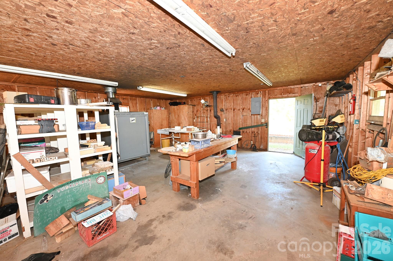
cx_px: 196
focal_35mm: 14
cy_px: 130
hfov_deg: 104.3
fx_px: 153
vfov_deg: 81.1
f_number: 4
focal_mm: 14
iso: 1000
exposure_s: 1/60
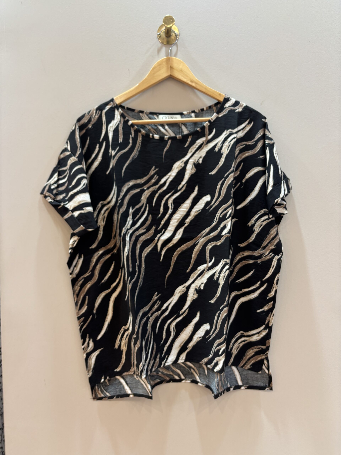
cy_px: 228
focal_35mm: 26
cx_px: 170
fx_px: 341
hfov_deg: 53.1
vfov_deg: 67.3
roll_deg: +1.1
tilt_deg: +0.3
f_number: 1.6
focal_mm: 5.96
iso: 80
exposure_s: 1/50
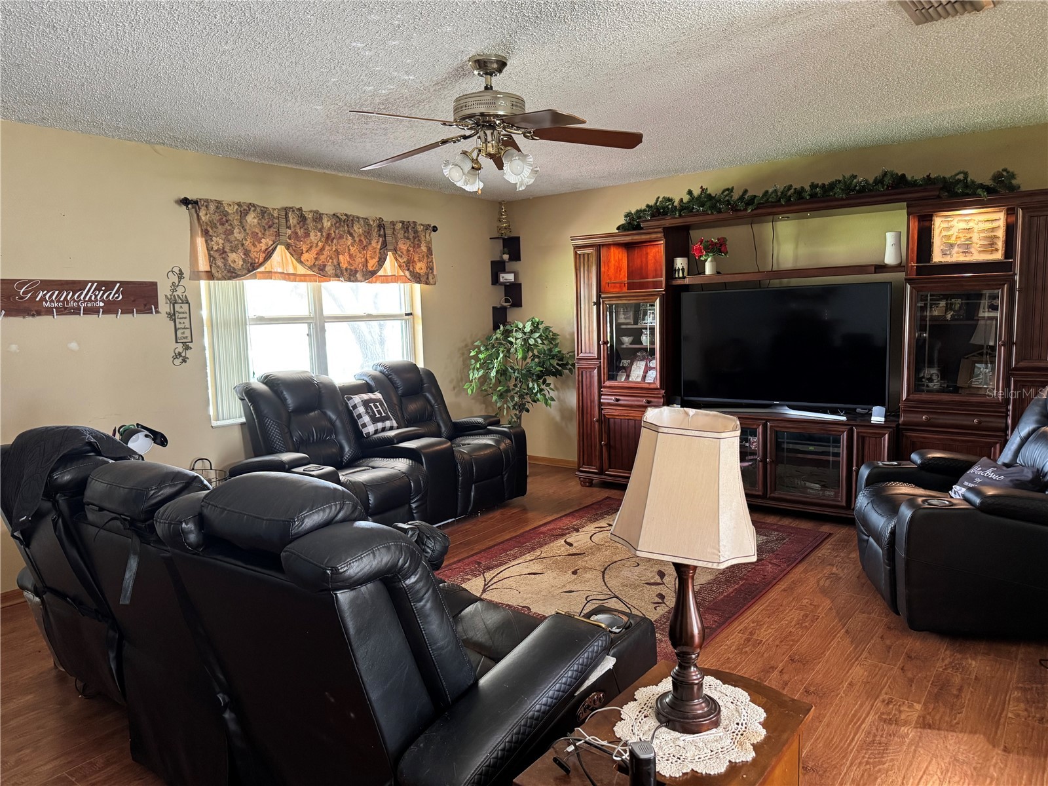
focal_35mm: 24
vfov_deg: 56.8
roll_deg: +1.6
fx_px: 727
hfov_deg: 71.6
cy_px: 393
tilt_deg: -6.7
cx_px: 524
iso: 500
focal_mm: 6.76
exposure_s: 1/60
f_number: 1.78
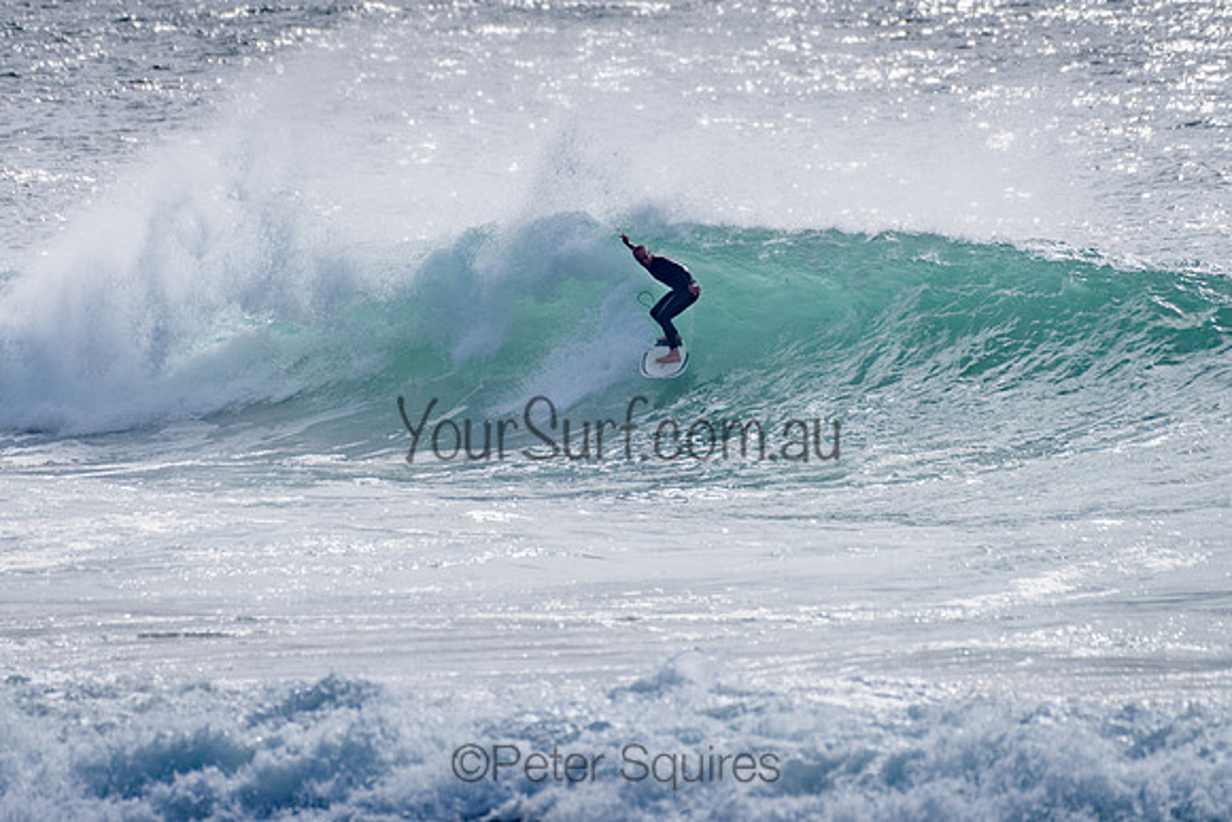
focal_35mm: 612
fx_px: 20954
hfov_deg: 3.4
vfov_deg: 2.2
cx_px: 613
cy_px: 319
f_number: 6.3
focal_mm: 500
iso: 64
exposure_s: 1/2000
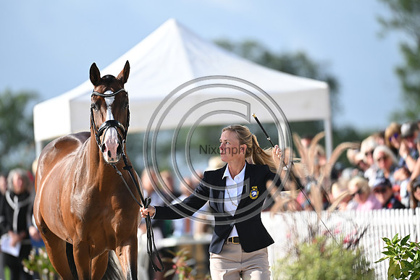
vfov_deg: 3.4
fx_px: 4668
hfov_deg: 5.2
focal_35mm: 400
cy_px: 140
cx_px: 210
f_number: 5
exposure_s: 1/1600
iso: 500
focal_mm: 400
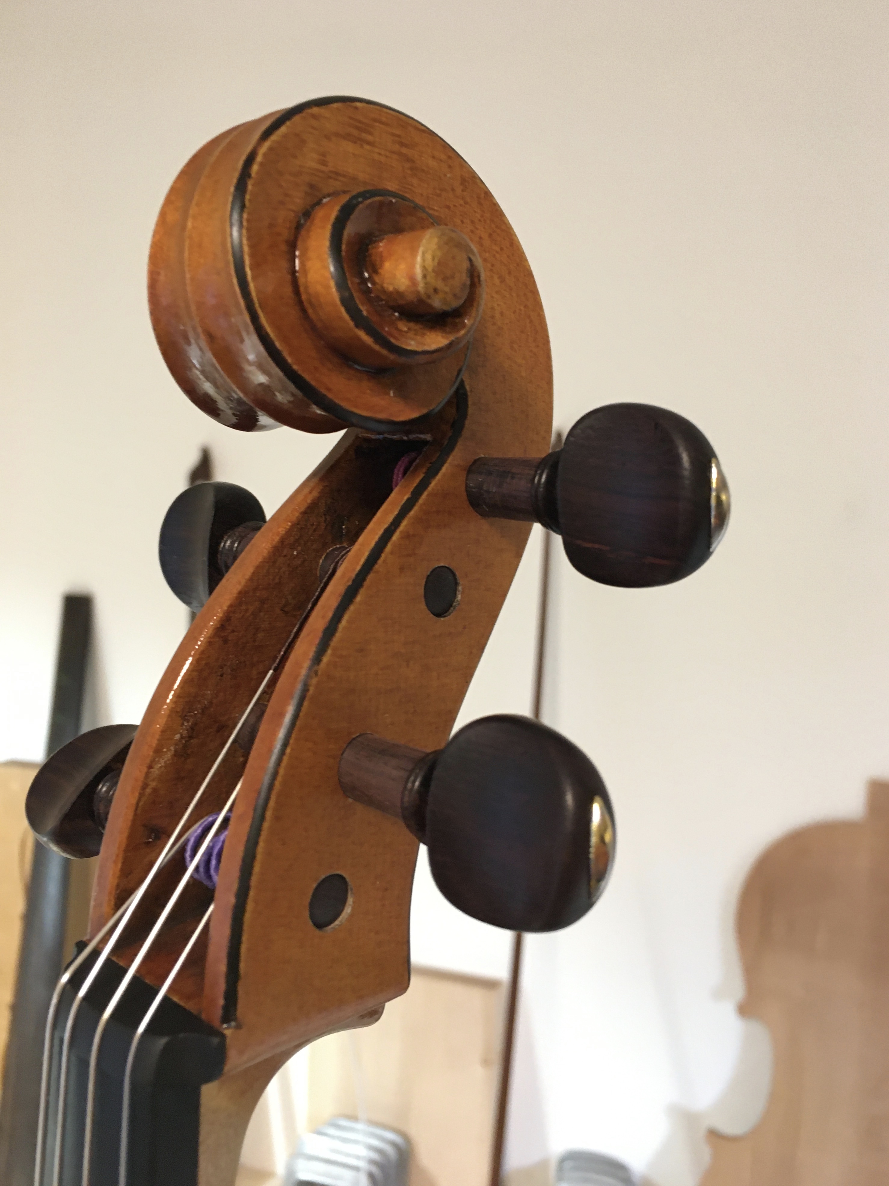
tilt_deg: -8.5
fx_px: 993
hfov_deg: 48.2
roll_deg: +2.1
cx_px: 444
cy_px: 593
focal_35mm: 29
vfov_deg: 61.7
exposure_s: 1/33
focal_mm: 4.15
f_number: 2.2
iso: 160
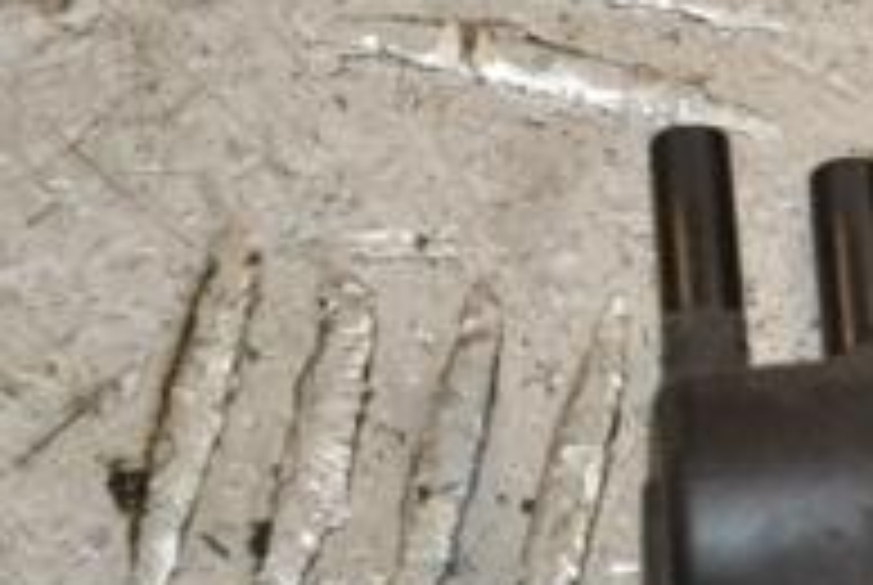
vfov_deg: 3.2
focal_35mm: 426
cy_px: 464
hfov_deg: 4.8
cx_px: 1341
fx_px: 10346
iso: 800
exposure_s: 1/200
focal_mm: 92
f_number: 9
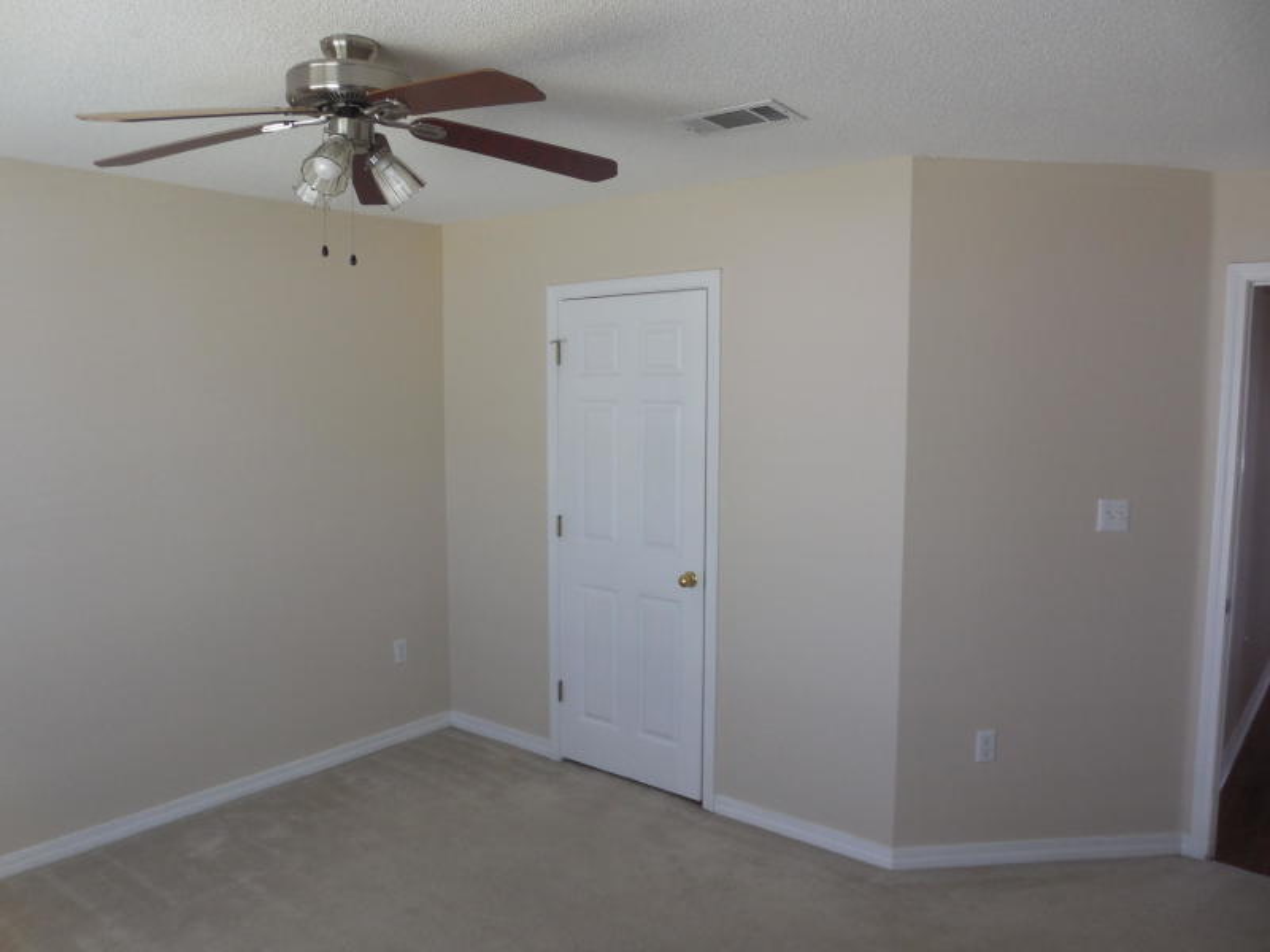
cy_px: 476
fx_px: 954
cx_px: 635
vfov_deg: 53.1
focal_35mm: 26
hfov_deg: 67.3
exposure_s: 1/30
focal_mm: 4.6
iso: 220
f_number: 3.5
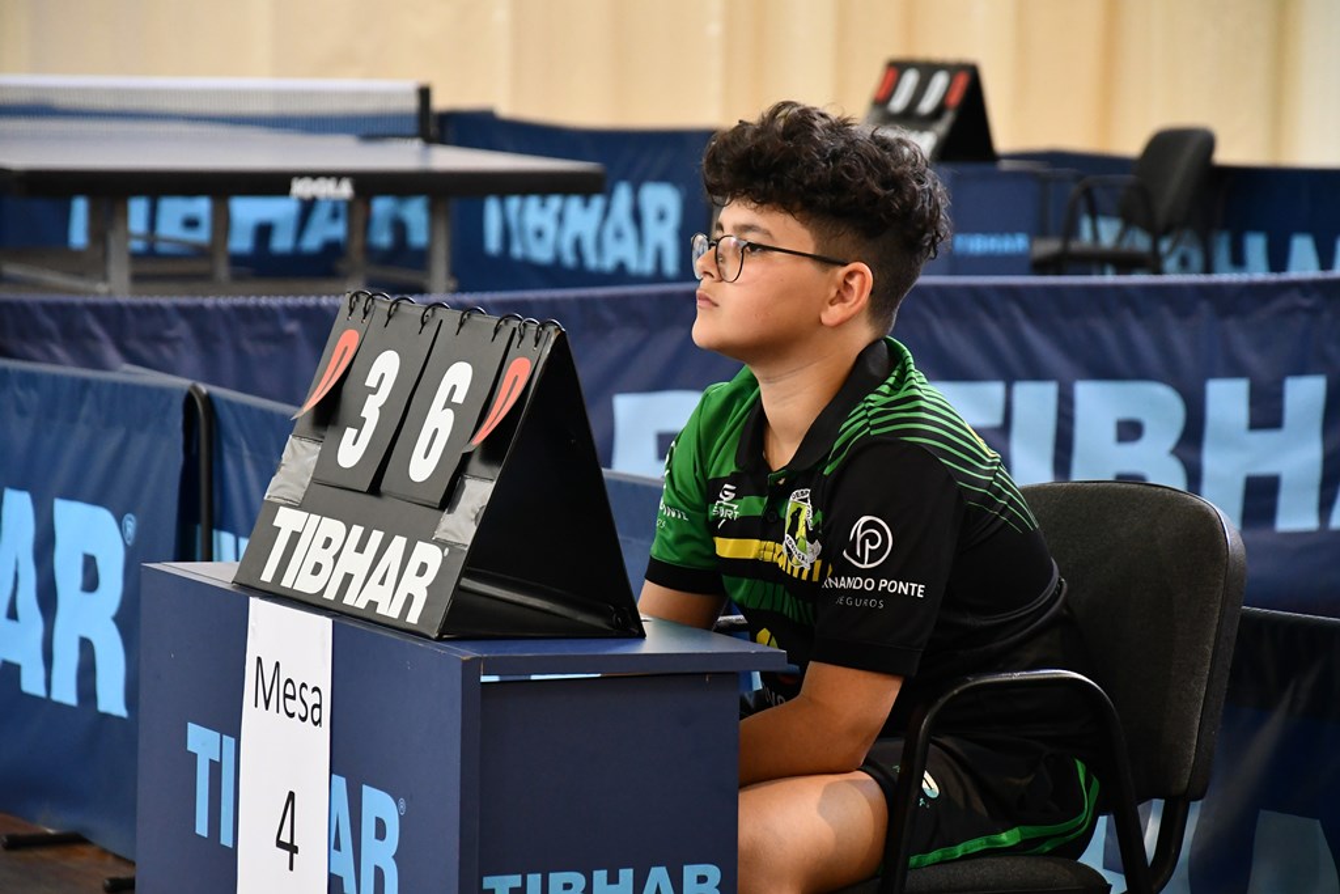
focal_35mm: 157
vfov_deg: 8.7
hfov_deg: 13.1
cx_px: 670
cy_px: 447
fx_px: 5844
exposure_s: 1/125
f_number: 5.6
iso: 3200
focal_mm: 105
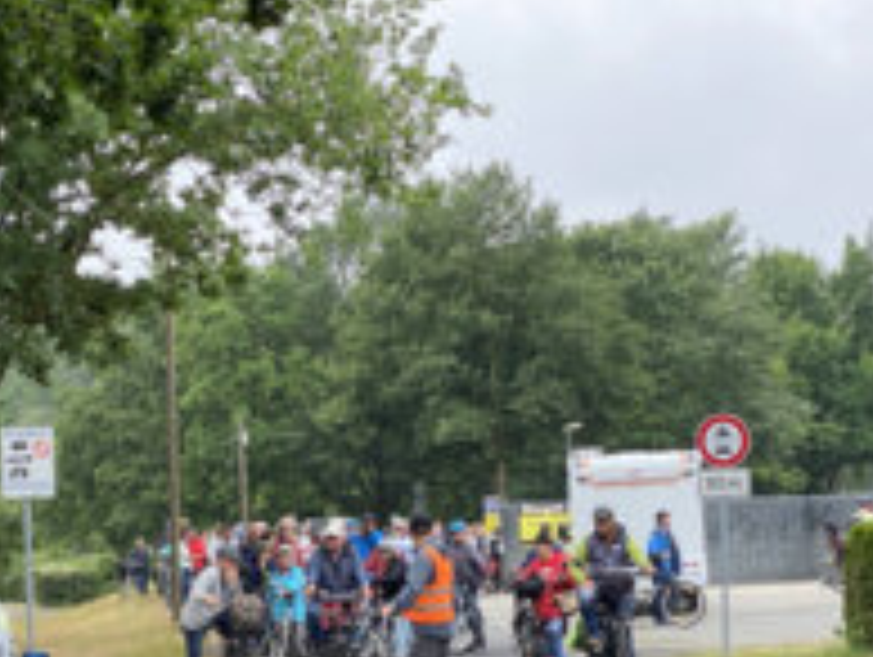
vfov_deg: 13.7
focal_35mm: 107
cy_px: 594
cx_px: 274
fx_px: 2702
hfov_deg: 18.3
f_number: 2
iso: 20
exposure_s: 1/245
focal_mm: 6
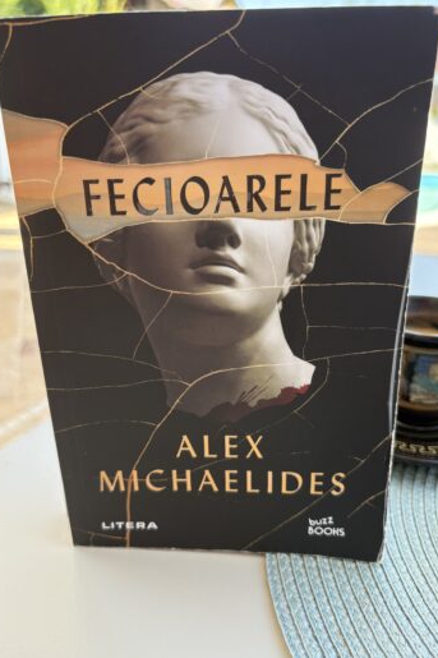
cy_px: 320
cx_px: 220
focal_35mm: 28
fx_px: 511
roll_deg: -0.2
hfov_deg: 46.4
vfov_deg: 65.5
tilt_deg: -21.4
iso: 80
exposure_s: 1/231
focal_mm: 5.96
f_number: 1.6
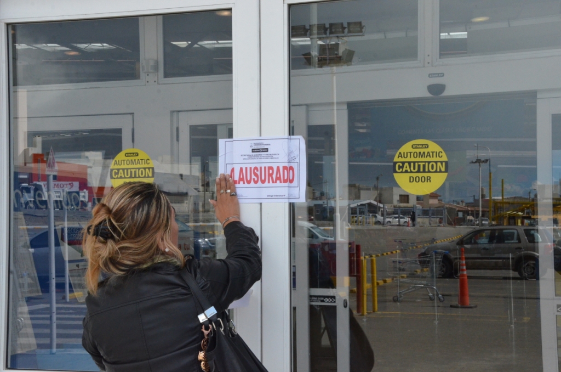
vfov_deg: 24.9
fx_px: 840
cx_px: 280
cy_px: 186
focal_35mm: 54
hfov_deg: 36.9
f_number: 14
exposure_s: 1/800
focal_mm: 36
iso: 2500
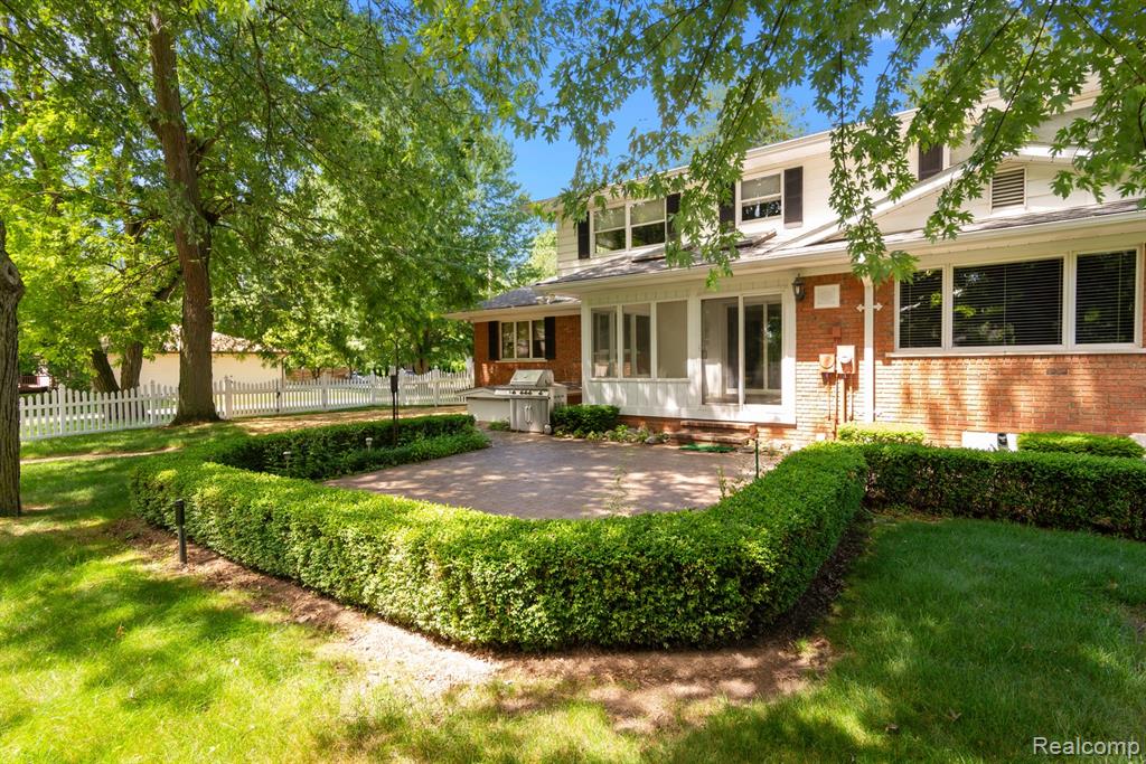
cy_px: 382
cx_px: 573
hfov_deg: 93.3
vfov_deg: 70.5
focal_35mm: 17
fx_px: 541
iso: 400
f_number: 9
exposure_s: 1/60
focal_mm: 17
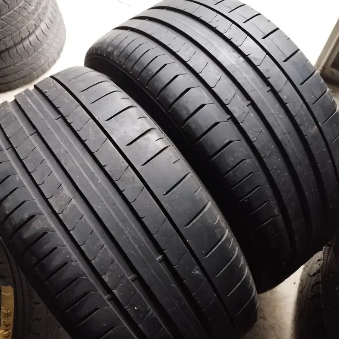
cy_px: 190
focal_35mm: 30
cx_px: 169
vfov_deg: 53.9
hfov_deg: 54.0
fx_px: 332
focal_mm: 5.95
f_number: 1.89
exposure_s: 1/25
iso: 570
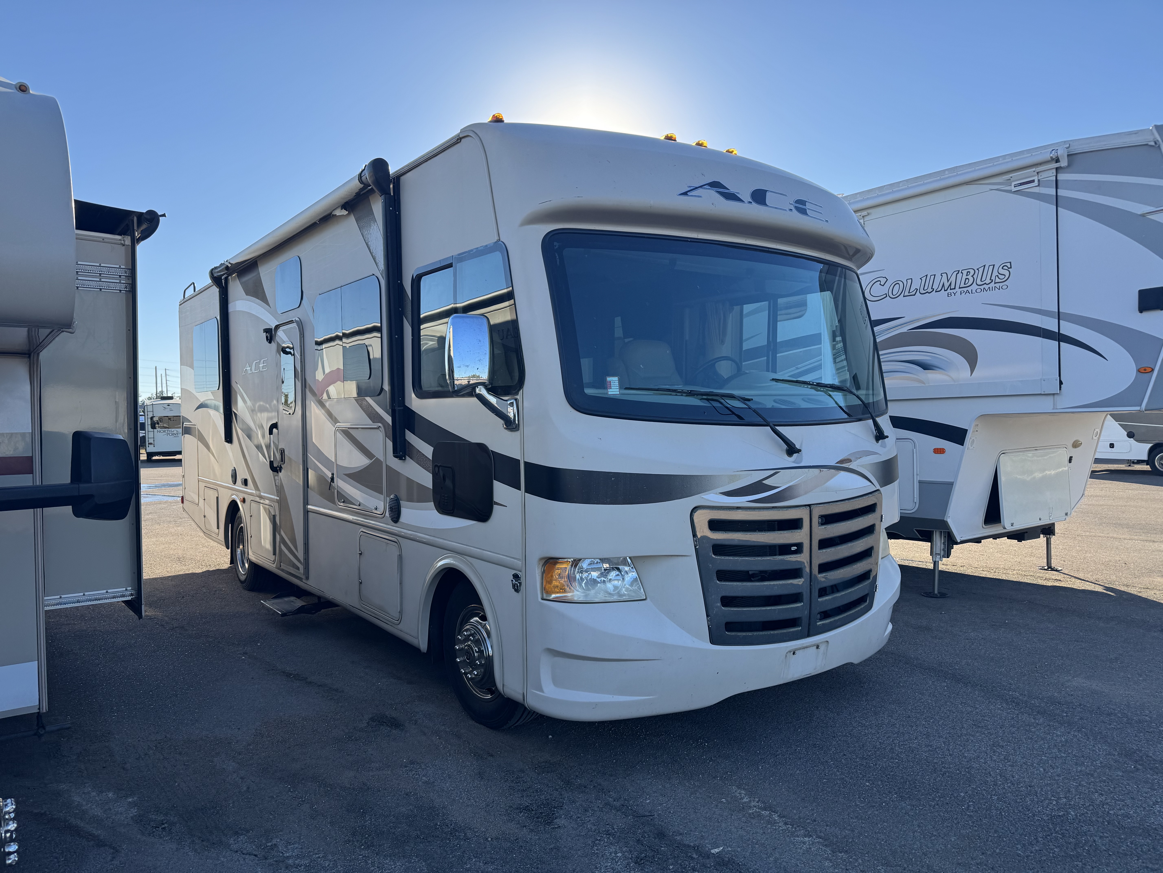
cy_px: 436
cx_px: 582
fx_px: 806
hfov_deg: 71.6
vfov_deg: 56.8
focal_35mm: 24
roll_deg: +1.6
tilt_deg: +0.6
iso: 80
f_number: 1.78
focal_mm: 6.76
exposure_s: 1/1678
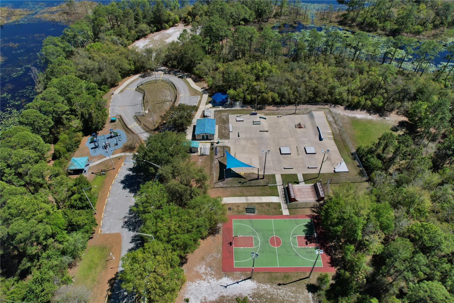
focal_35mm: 22
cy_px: 152
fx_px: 277
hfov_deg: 78.6
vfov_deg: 57.2
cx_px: 227
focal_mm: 8.38
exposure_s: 1/6400
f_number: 2.8
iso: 200
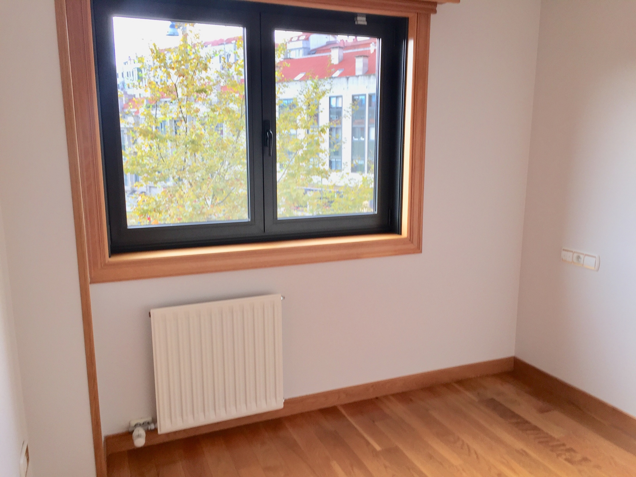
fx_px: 533
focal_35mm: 29
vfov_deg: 48.2
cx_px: 318
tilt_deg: -5.9
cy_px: 238
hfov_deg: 61.7
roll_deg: +0.0
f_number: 2.2
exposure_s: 1/134
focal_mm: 4.15
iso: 32
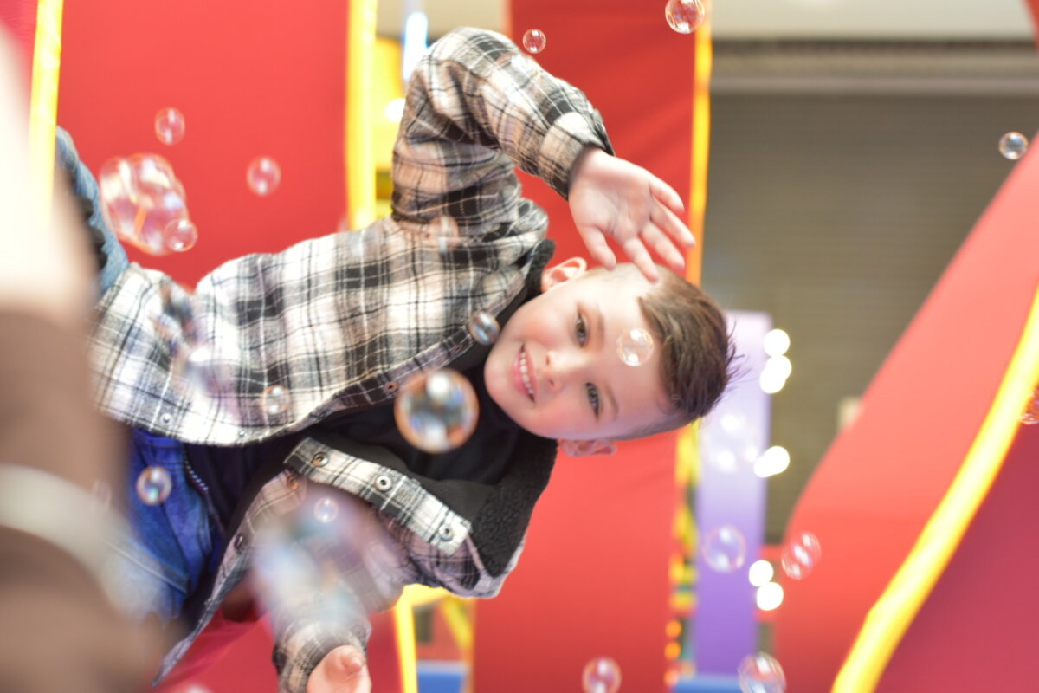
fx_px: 2164
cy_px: 346
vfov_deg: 18.2
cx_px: 520
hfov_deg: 27.0
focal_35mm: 75
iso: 720
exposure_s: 1/60
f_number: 4
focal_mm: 50
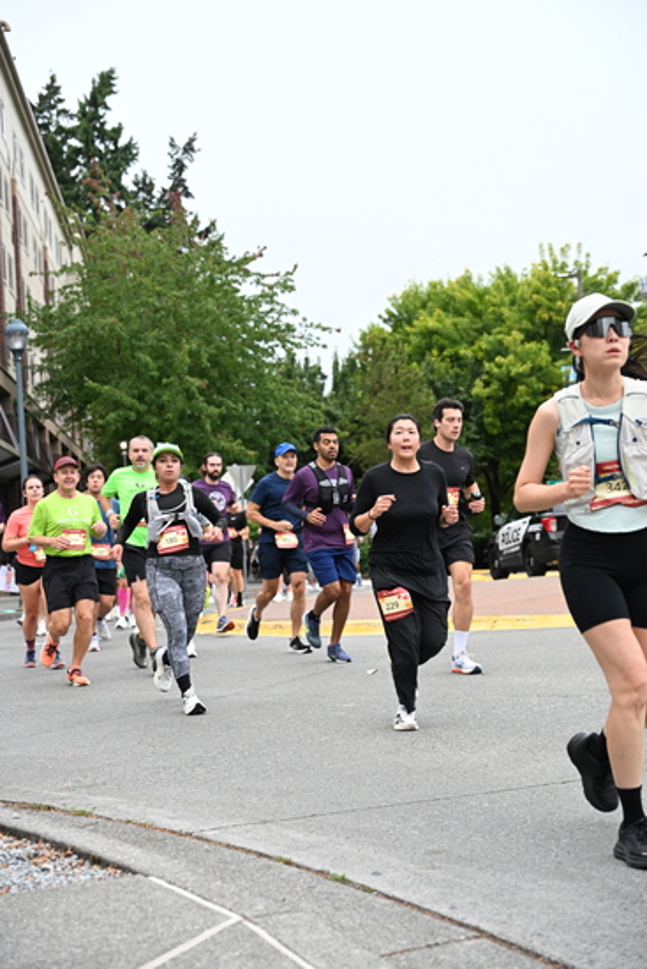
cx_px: 324
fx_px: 1509
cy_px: 484
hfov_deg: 24.2
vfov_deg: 35.6
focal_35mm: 56
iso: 1600
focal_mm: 56
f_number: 4
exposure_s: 1/800
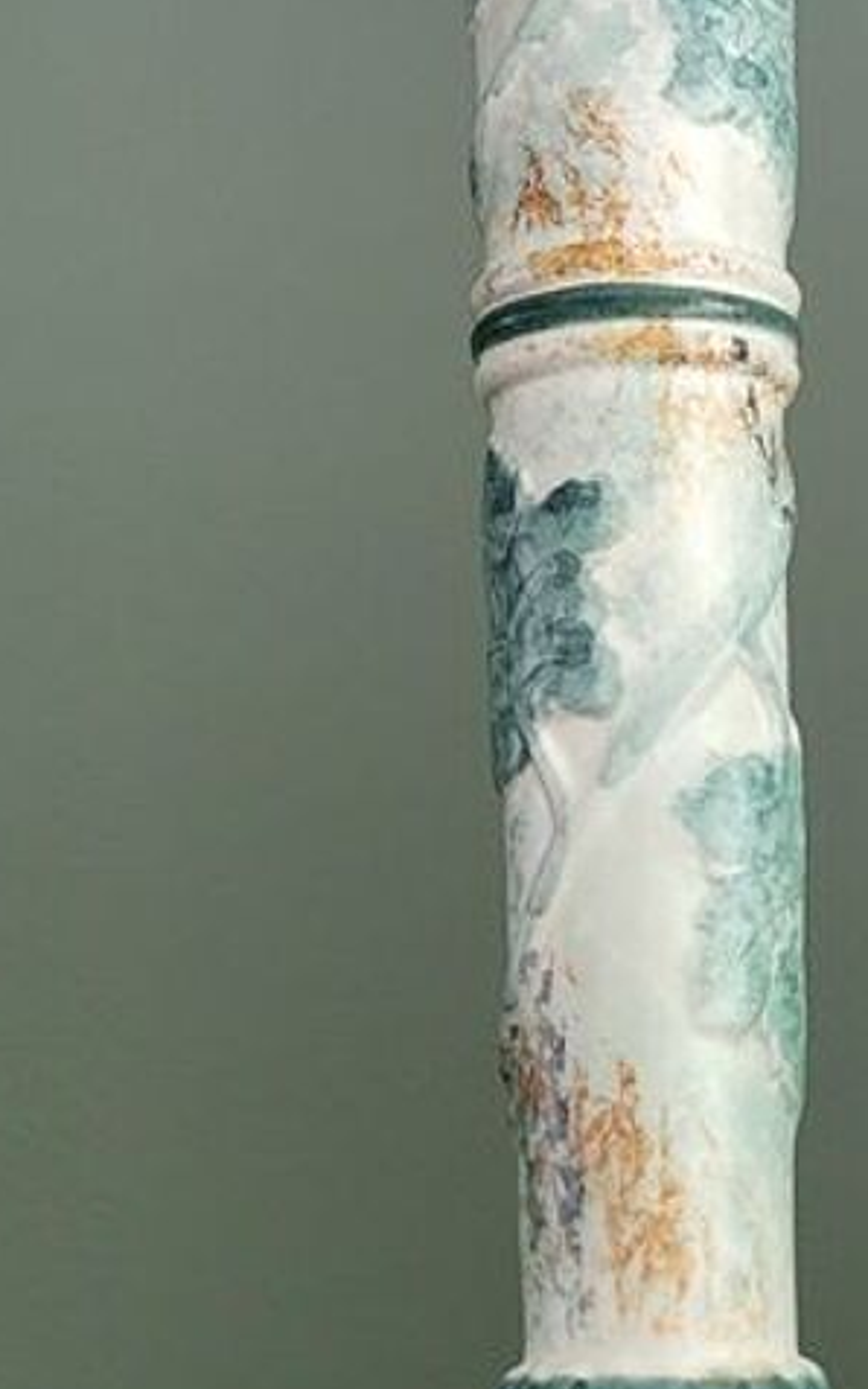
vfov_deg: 26.1
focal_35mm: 77
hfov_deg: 16.8
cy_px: 205
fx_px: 2915
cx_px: 670
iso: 320
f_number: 1.8
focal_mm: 5.4
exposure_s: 1/100
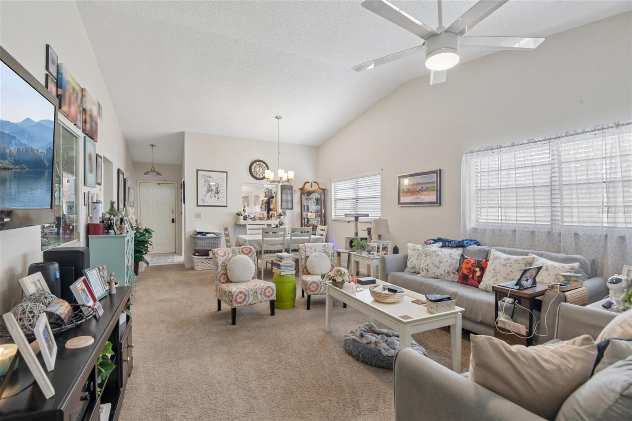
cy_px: 210
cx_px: 316
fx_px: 281
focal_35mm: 16
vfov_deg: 73.7
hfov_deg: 96.7
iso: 400
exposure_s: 1/13
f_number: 8
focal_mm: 16
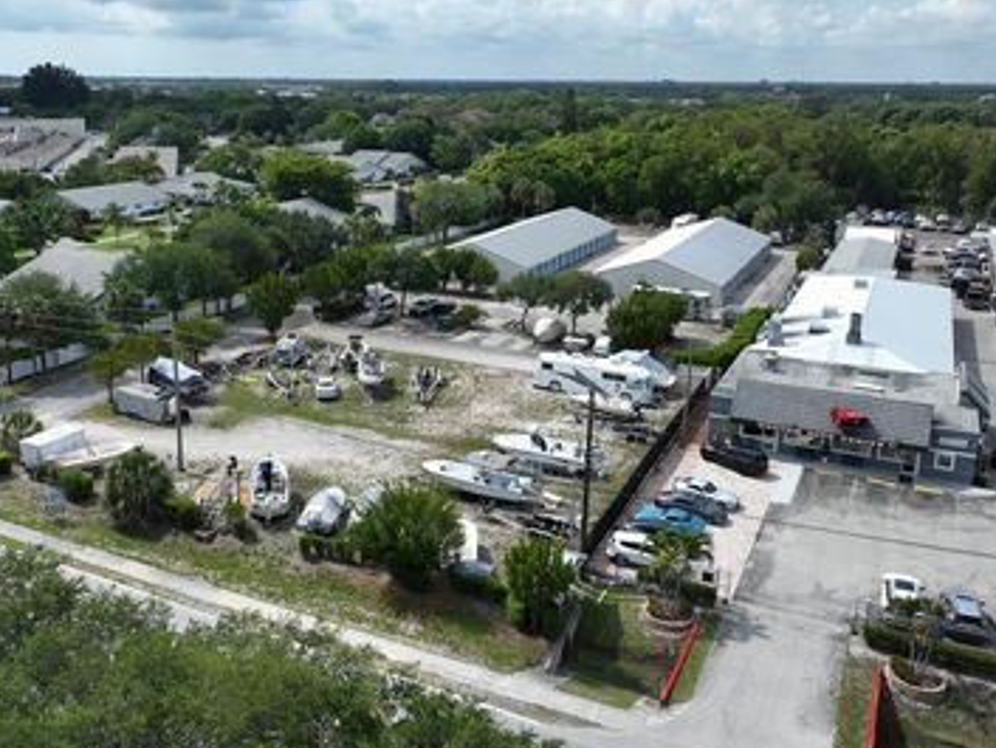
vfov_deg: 41.7
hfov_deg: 53.6
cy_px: 326
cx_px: 403
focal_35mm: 34
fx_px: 979
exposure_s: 1/2000
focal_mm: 12.29
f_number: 2.8
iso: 100
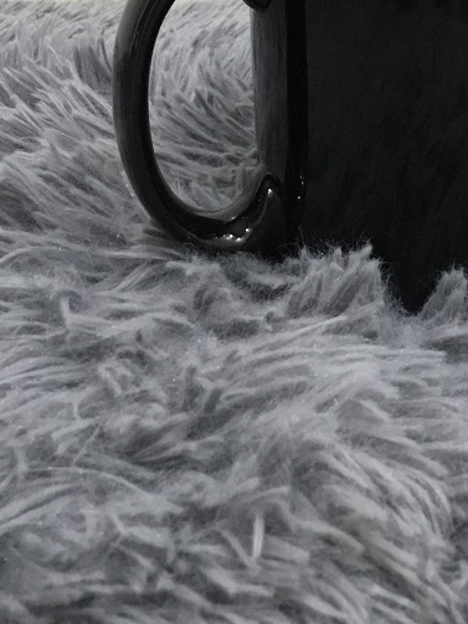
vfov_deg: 24.8
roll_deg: +0.9
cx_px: 392
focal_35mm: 74
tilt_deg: -13.7
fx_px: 1335
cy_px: -38
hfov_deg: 19.6
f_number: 2.4
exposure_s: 1/33
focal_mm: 3.3
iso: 160
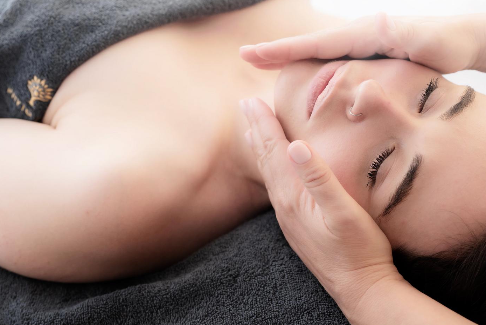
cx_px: 244
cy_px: 105
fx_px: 878
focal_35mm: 65
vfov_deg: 20.8
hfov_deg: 31.0
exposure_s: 1/60
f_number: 4
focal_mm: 47
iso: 800
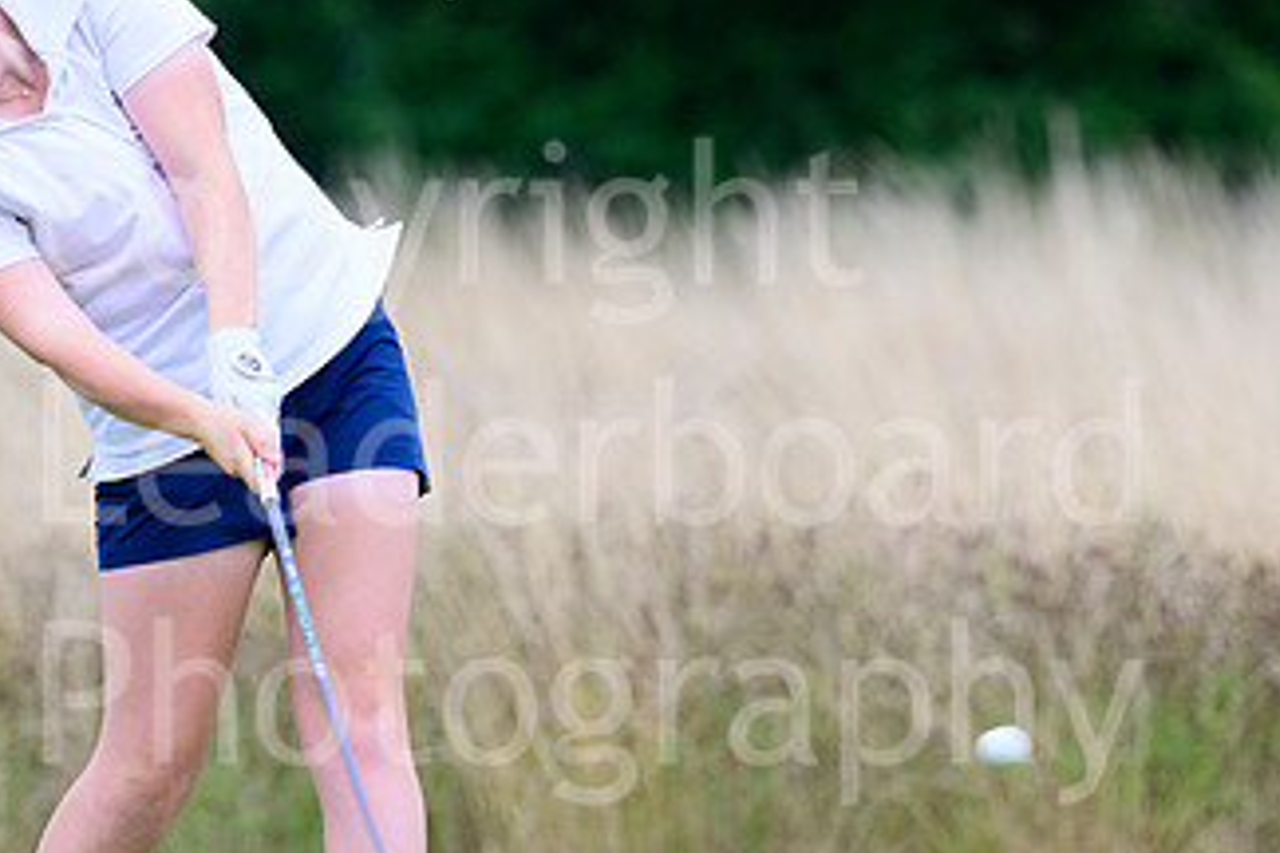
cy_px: 397
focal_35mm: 718
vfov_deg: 1.9
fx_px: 25527
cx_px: 559
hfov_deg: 2.9
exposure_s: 1/2000
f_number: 5.3
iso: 1250
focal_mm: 300
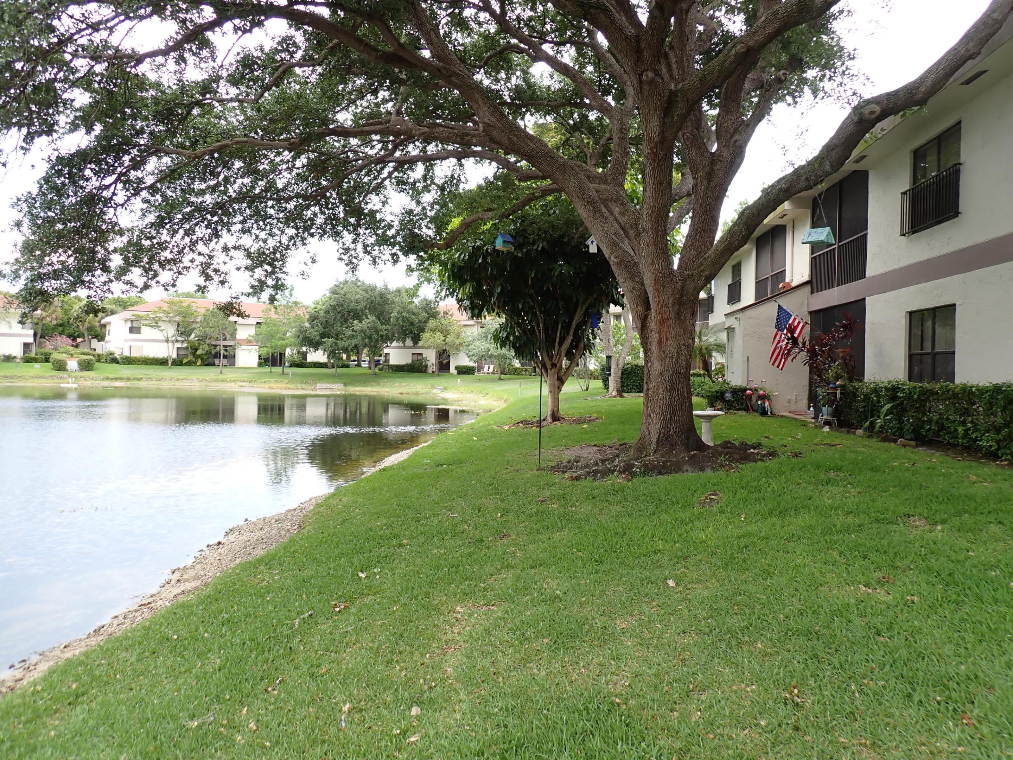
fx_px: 732
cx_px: 506
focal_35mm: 25
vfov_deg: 54.9
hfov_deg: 69.4
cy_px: 380
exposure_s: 1/160
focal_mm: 4.5
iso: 100
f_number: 2.8
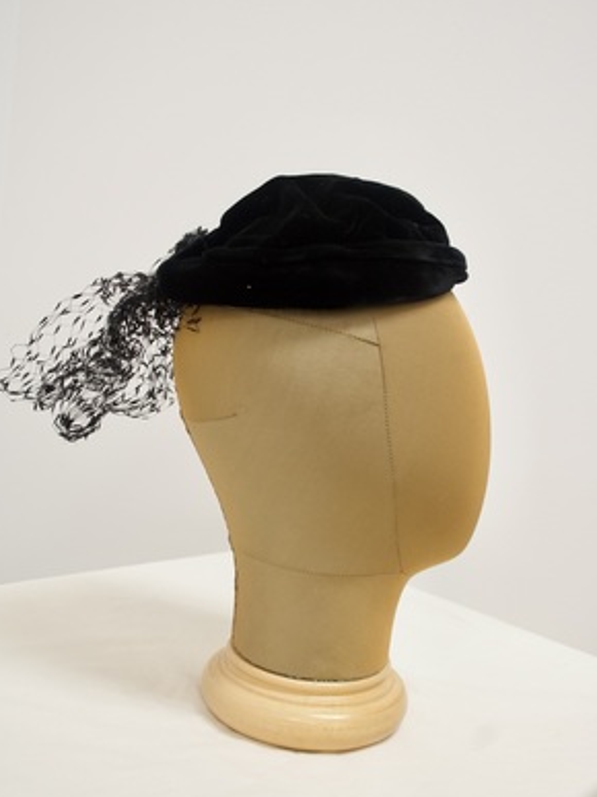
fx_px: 887
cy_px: 418
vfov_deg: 48.3
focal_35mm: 39
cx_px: 296
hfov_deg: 37.2
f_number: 5.6
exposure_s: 1/100
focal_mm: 23
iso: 1600
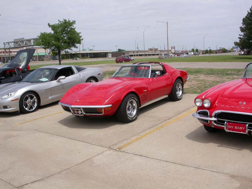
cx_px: 126
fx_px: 277
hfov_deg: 49.0
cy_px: 94
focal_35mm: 38
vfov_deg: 37.7
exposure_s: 1/508
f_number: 7.5
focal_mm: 7.85
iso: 100
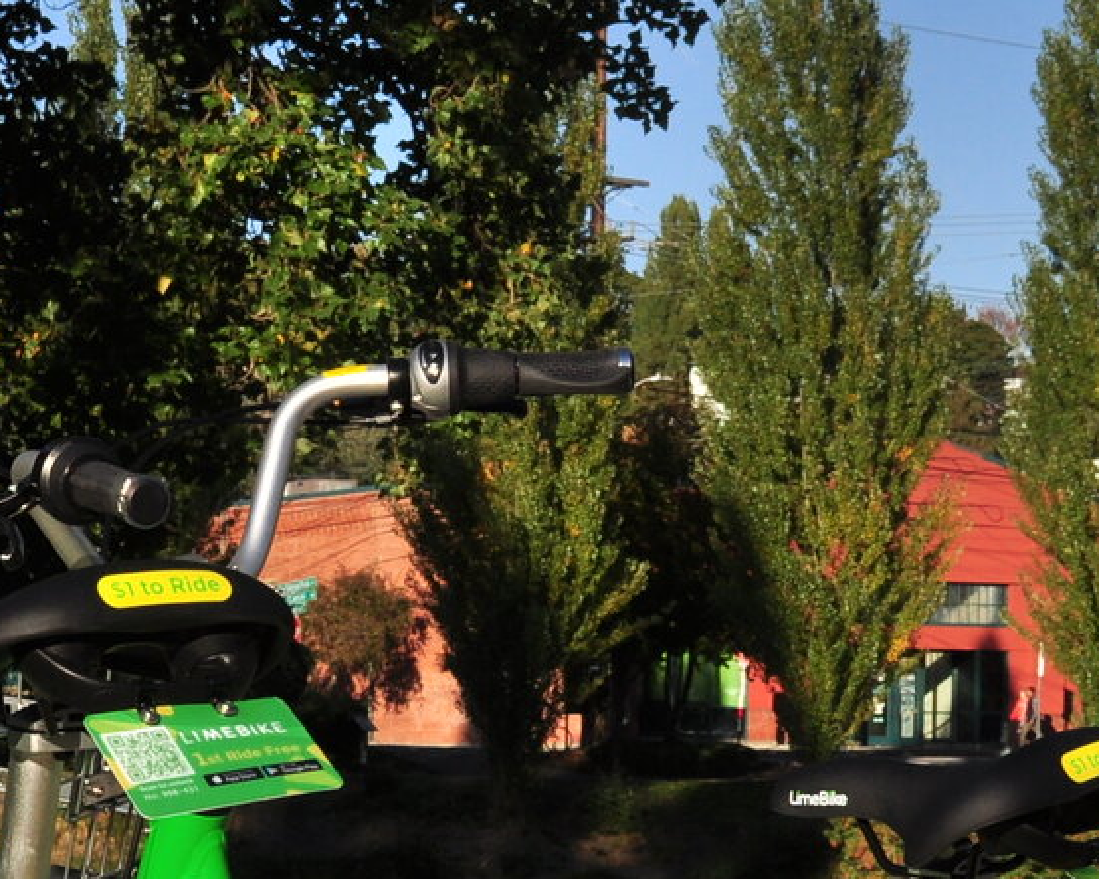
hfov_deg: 11.9
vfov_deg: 9.3
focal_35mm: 162
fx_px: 5269
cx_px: 319
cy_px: 1233
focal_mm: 32
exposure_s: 1/500
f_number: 11
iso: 200
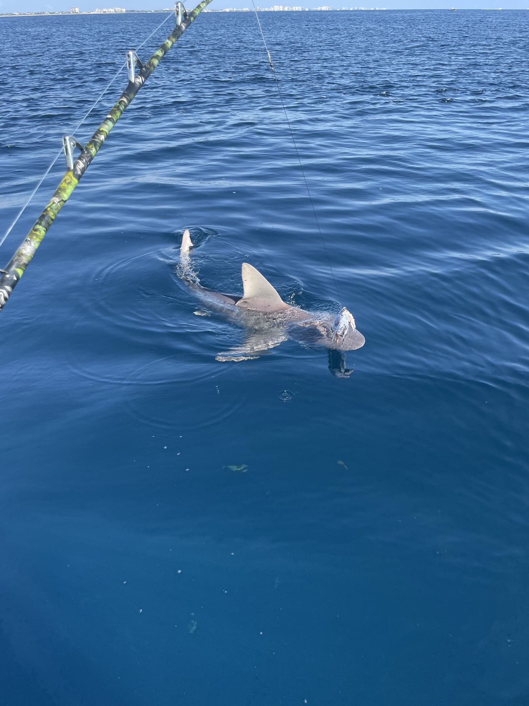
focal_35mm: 26
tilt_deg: -31.0
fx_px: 530
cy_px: 353
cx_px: 264
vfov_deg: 67.3
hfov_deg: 53.1
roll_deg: +3.0
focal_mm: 4.2
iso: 32
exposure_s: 1/801
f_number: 1.6
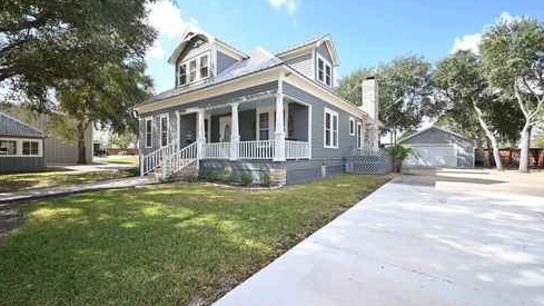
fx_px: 216
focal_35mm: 15
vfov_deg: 70.5
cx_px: 271
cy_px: 155
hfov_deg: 103.0
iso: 800
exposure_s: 1/400
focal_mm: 14
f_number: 10
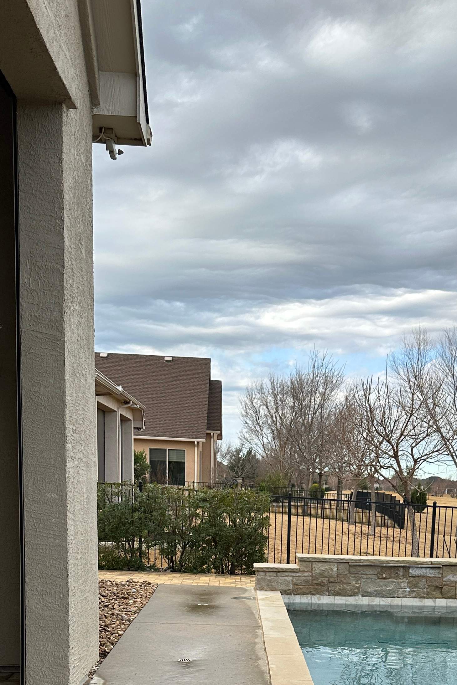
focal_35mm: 46
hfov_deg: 29.0
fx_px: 876
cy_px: 625
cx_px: 308
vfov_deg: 39.4
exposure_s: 1/1692
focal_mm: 6.86
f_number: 1.78
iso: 80
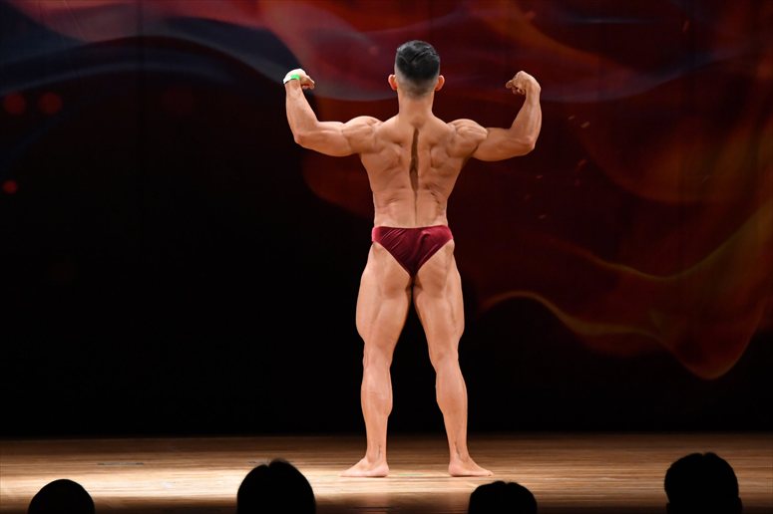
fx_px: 5473
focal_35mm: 255
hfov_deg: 8.1
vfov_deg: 5.4
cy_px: 257
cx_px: 386
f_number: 5.6
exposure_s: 1/400
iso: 4000
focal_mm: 170
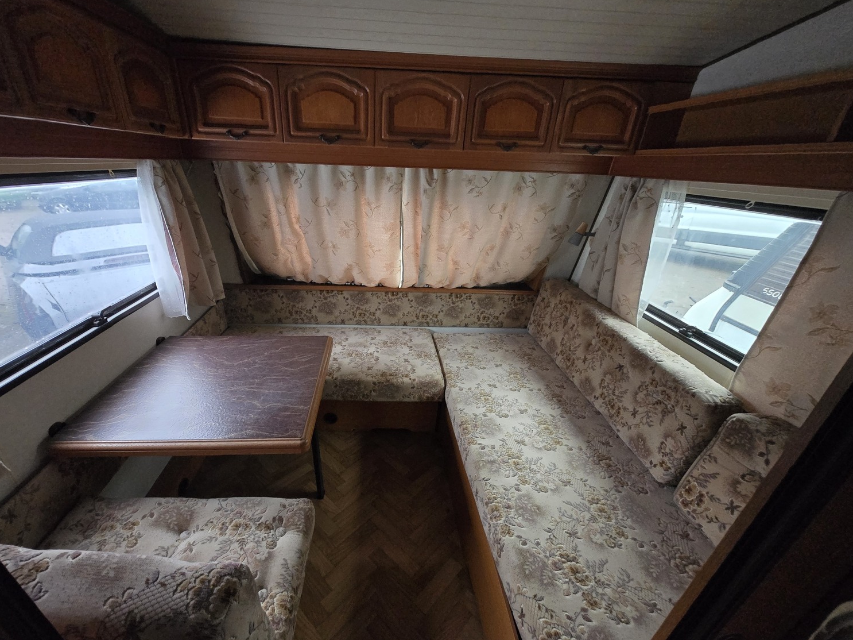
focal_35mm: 14
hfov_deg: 101.9
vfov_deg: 85.6
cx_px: 399
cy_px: 340
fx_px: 345
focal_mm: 1.7
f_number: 2.2
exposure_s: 1/50
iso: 800
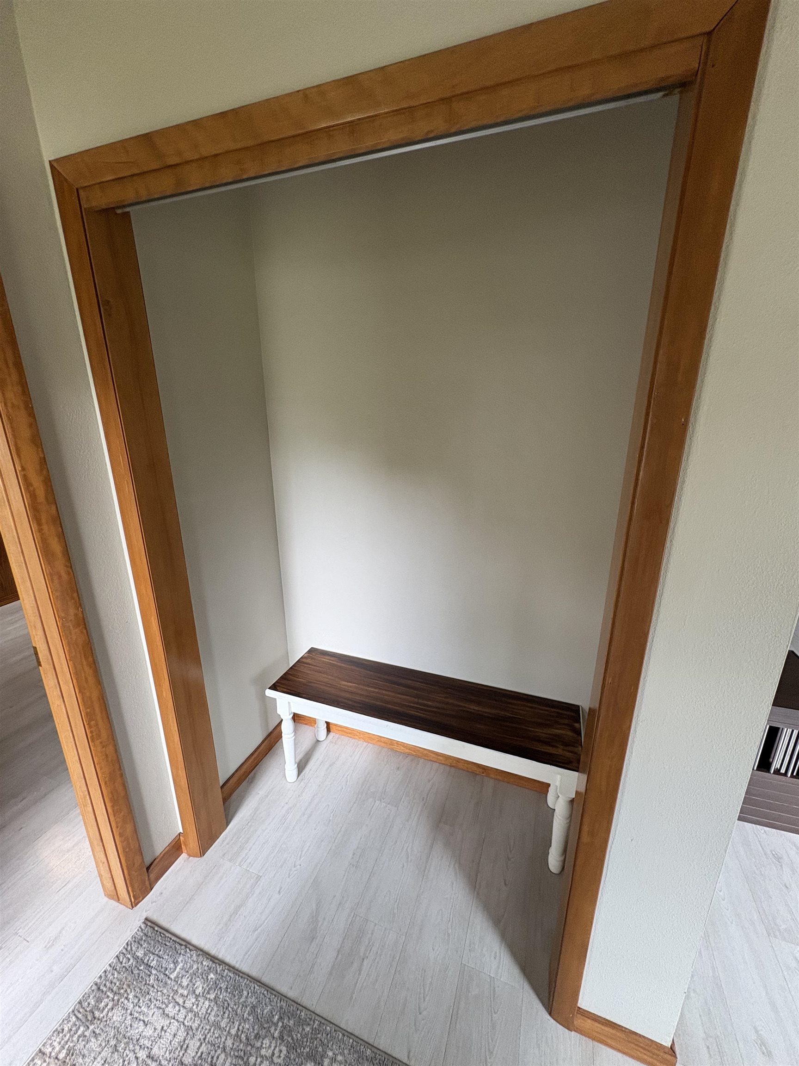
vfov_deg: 102.1
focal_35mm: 14
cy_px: 533
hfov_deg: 85.7
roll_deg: +0.1
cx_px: 400
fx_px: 431
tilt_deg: -15.6
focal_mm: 2.22
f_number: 2.2
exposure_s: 1/99
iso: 200
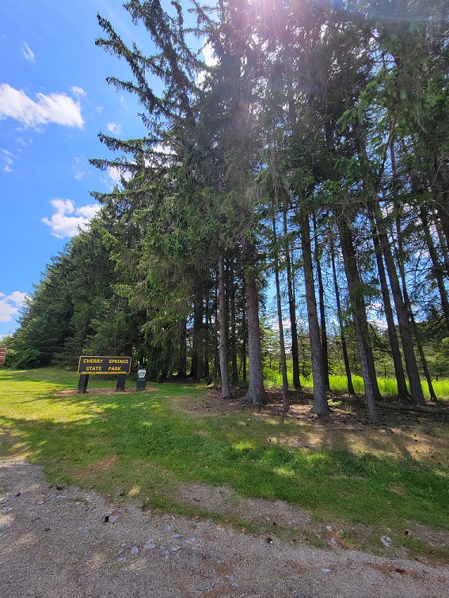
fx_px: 225
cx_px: 224
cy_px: 299
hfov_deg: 89.9
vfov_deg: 106.2
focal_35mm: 13
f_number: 2.2
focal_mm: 2.2
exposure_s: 1/577
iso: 50
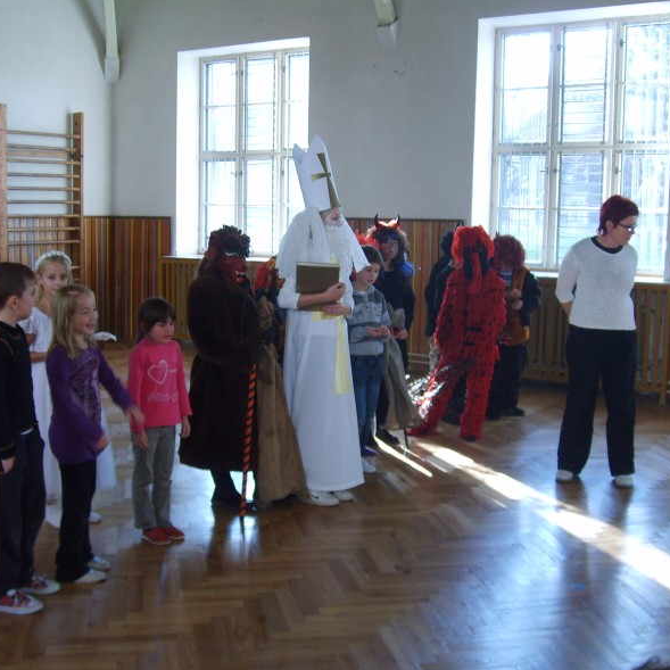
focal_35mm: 42
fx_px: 920
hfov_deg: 40.0
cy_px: 339
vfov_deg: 40.0
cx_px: 293
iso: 63
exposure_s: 1/30
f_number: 2.8
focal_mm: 5.8
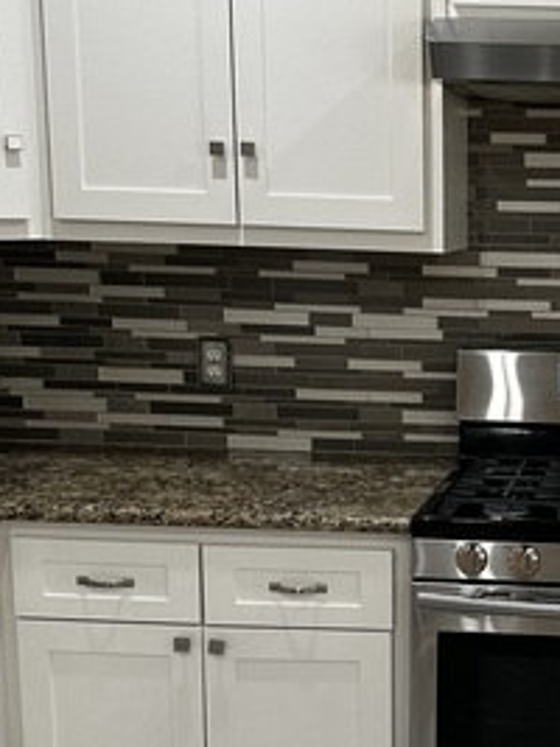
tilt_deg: -9.4
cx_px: 596
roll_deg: -0.9
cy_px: 452
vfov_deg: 32.1
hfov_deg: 23.1
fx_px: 1295
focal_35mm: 60
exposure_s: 1/60
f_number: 1.78
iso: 160
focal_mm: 6.86
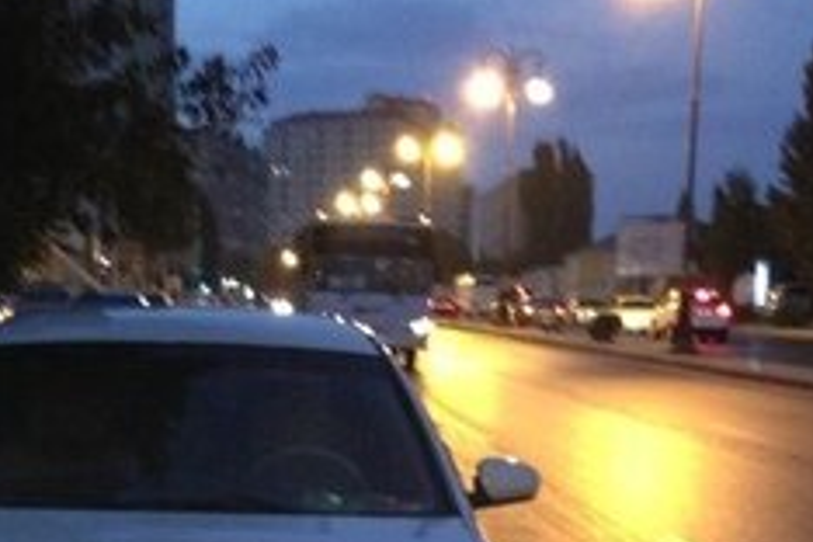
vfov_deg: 13.6
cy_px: 704
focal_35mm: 97
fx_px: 2190
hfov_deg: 20.9
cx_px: 215
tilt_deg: -8.0
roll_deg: +2.4
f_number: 2.4
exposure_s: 1/20
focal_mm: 4.12
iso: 250
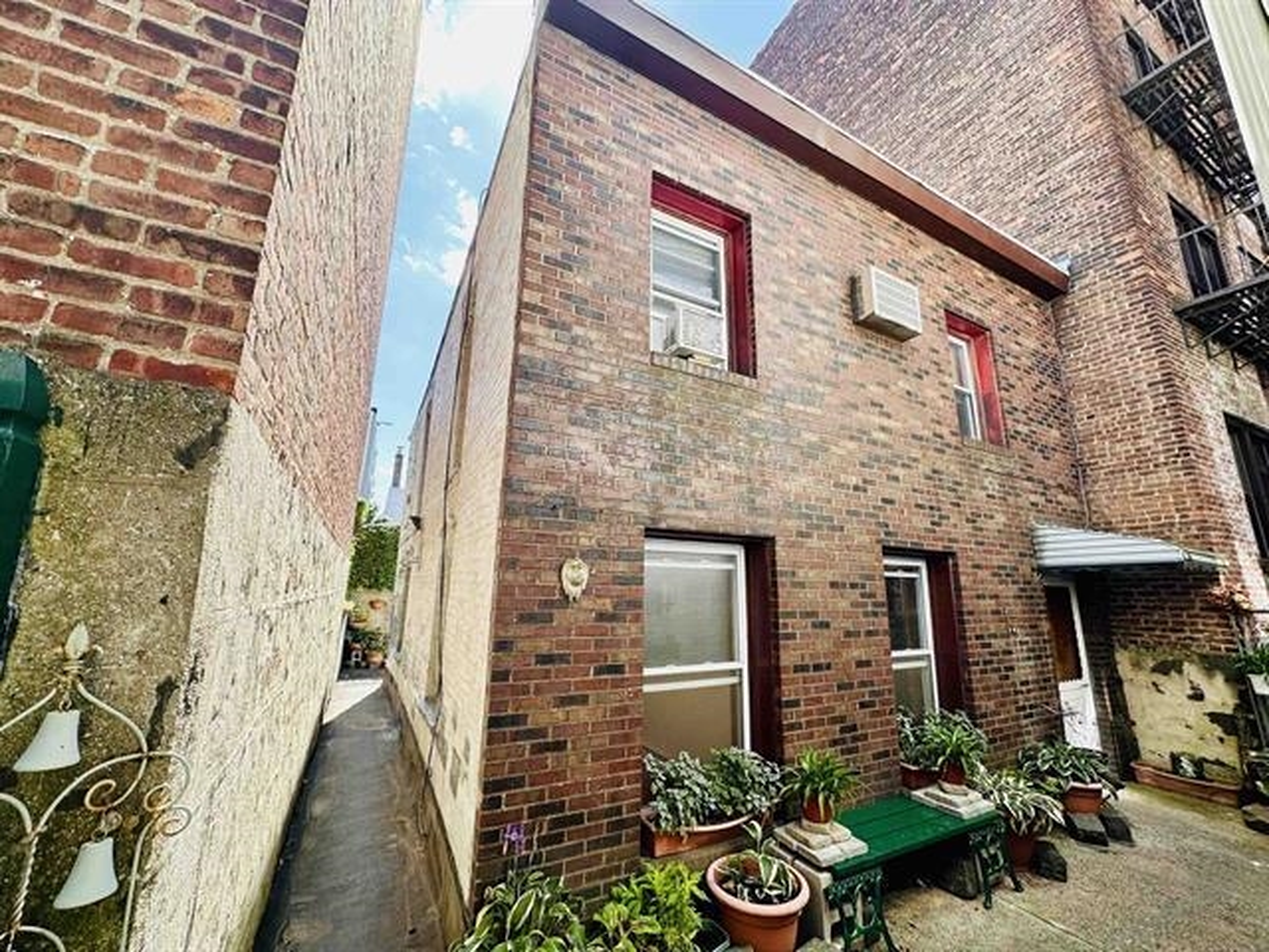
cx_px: 634
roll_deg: -1.2
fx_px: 513
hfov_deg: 102.1
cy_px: 476
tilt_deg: +12.5
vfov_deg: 85.7
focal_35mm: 14
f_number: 2.2
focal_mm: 2.22
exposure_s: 1/259
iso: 40
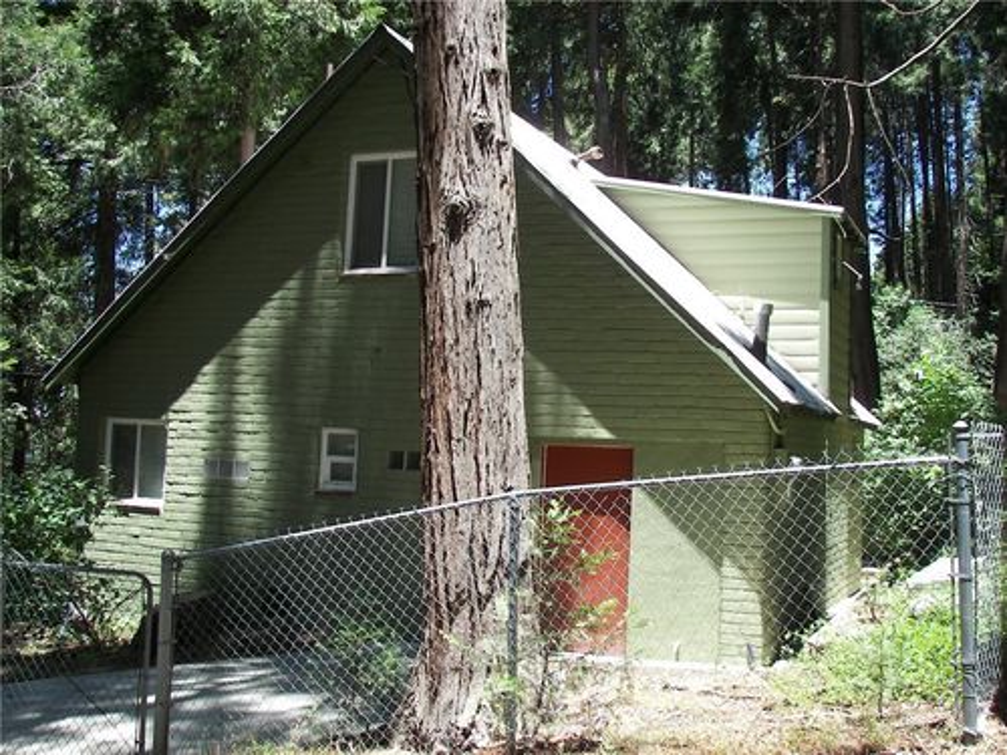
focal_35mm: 42
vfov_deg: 34.3
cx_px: 504
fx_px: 1222
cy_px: 378
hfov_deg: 44.8
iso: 50
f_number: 2.8
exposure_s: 1/200
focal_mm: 6.9
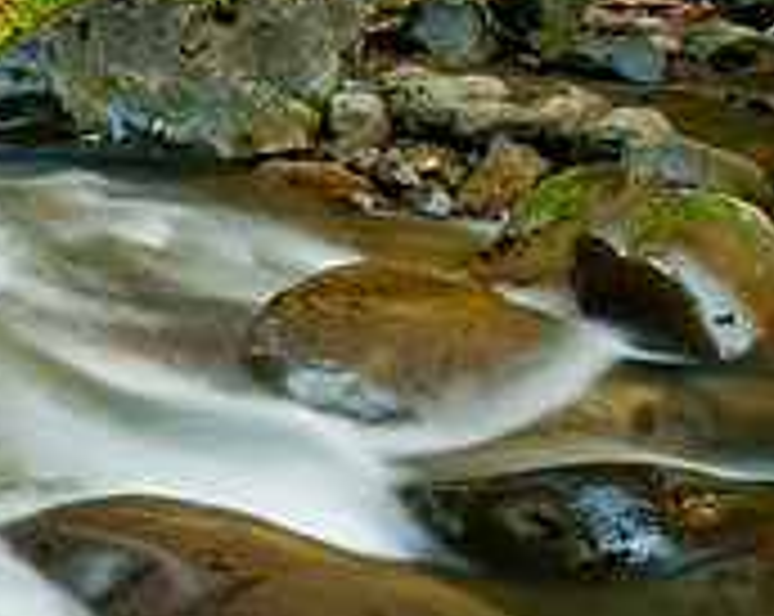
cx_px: -315
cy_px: 510
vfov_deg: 26.0
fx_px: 1304
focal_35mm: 57
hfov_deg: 26.3
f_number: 16
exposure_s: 3
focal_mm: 12
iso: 200
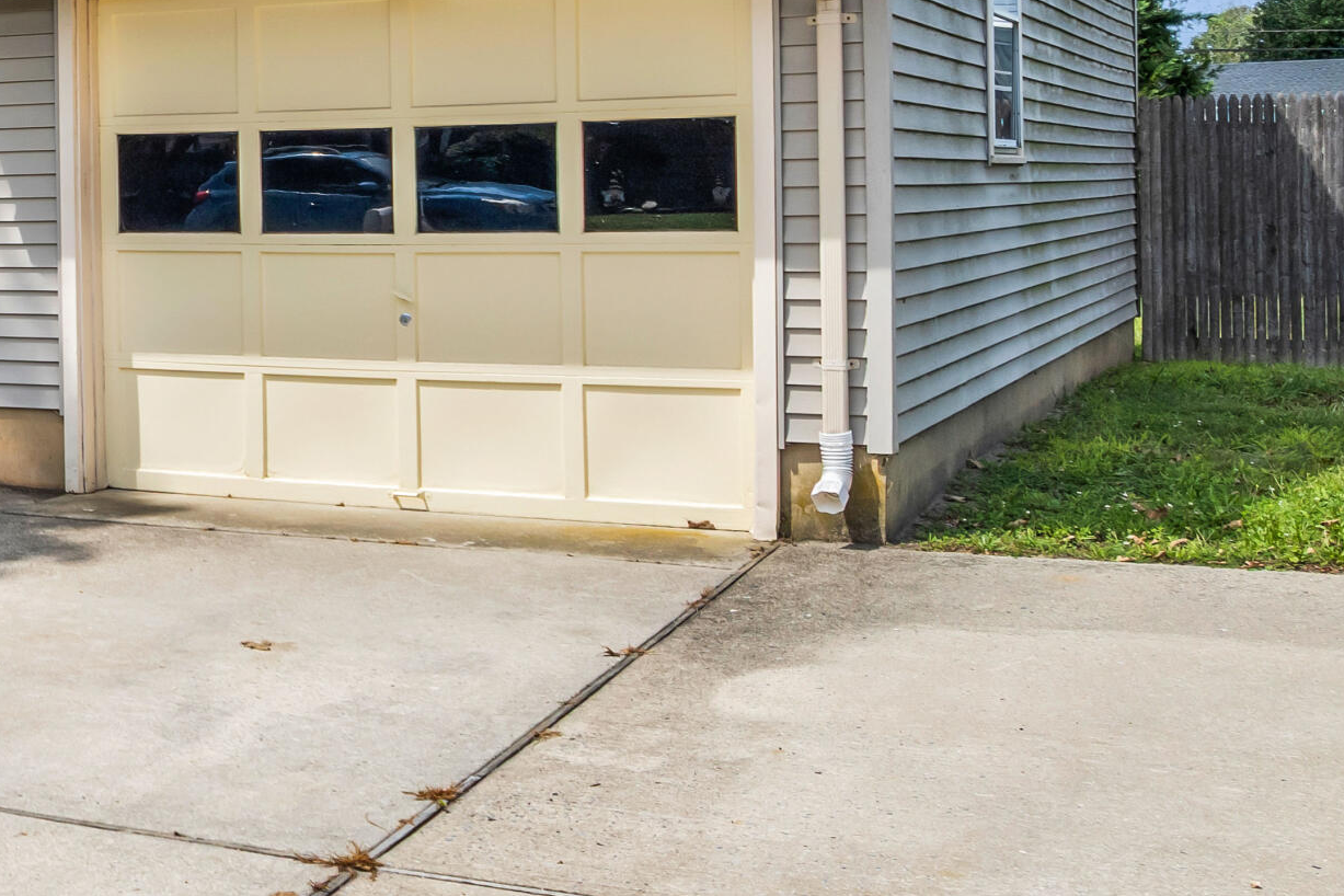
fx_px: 2277
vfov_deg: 22.0
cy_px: 199
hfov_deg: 28.8
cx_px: -237
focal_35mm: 61
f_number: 2.8
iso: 100
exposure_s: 1/2000
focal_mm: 12.29
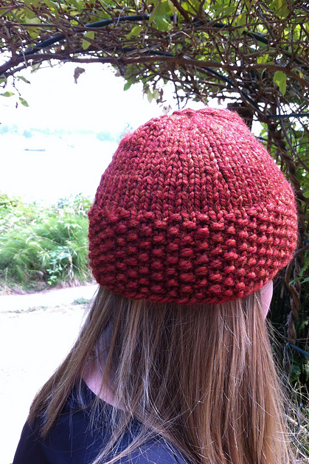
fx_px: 477
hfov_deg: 35.9
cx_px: 172
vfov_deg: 51.9
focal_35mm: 37
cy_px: 233
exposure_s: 1/220
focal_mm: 3.85
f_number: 2.8
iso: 80
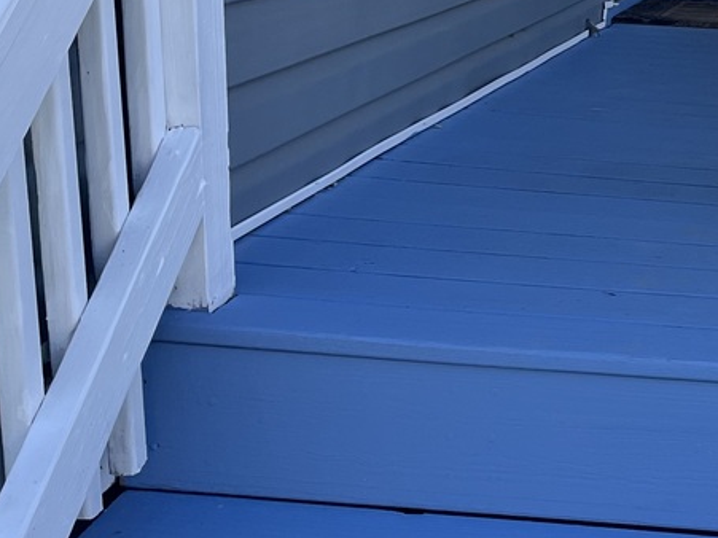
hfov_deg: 22.1
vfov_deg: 17.6
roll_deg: -0.5
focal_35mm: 83
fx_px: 1721
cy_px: 78
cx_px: 825
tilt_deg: -8.6
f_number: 1.6
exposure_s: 1/532
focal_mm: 5.1
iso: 50
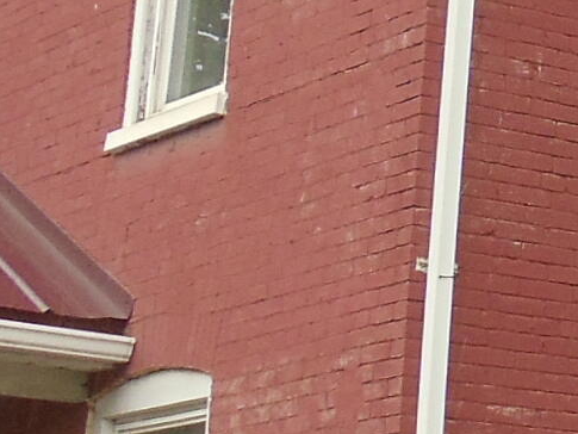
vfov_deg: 6.3
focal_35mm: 235
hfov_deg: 7.9
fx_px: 3925
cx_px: 1294
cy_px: 70
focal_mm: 6
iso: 200
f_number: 3.5
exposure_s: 1/100
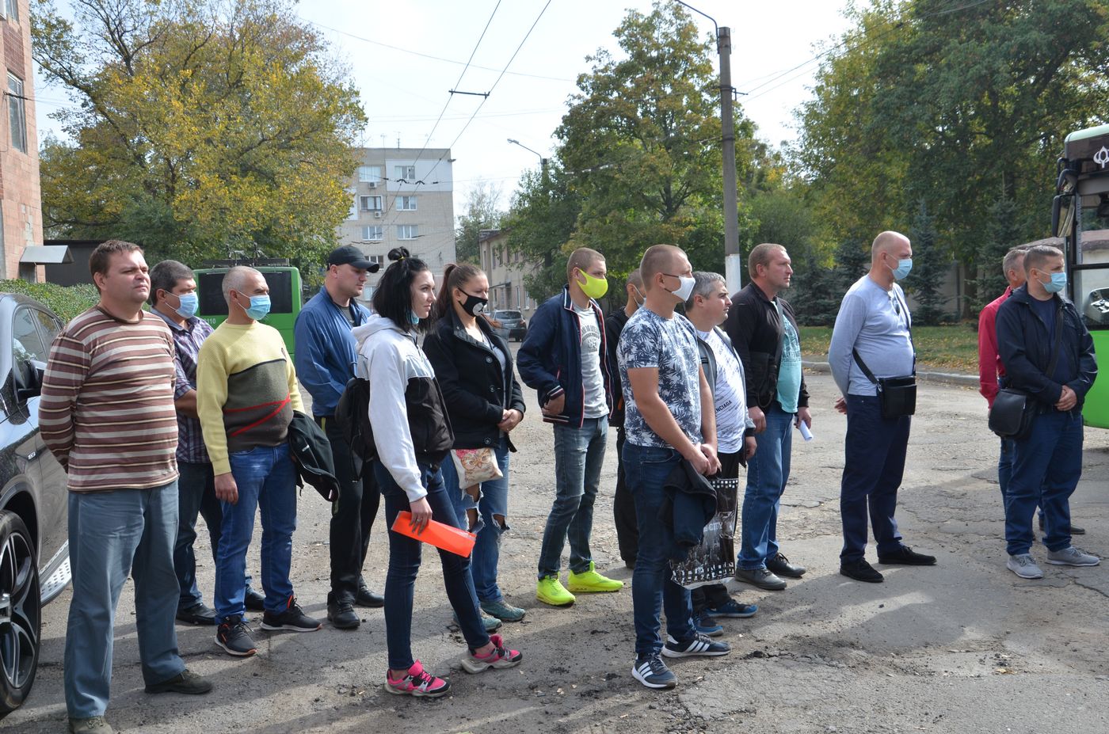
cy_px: 367
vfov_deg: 35.3
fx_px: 1153
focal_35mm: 38
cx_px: 554
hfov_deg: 51.4
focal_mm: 25
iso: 250
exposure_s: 1/250
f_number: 10
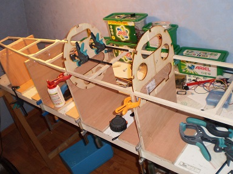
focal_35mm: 36
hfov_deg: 51.4
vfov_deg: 39.7
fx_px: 242
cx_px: 116
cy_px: 87
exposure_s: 1/30
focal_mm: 6.3
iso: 125
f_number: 3.1
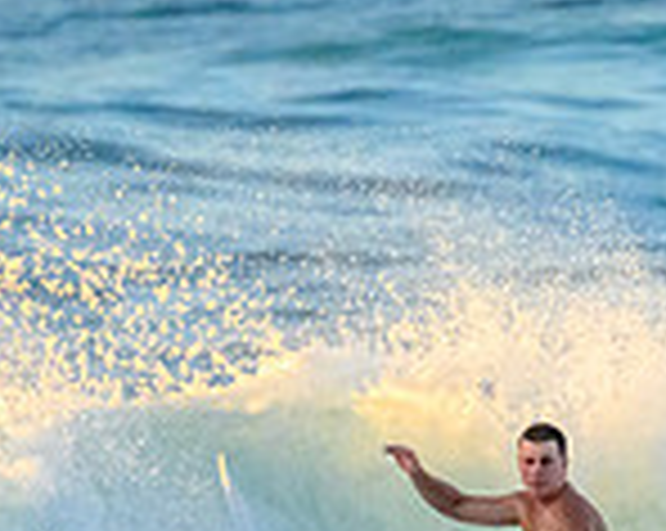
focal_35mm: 2941
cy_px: 601
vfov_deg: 0.5
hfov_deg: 0.7
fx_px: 57894
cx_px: 432
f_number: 11
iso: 6400
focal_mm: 800
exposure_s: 1/2000
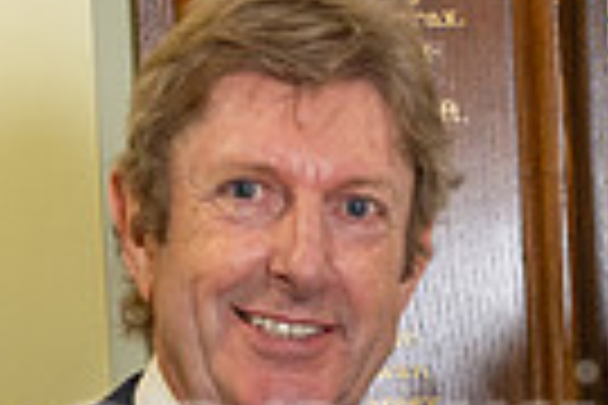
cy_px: 731
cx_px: 631
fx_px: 3783
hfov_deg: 9.1
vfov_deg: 6.0
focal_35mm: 224
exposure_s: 1/60
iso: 320
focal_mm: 52
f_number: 5.6
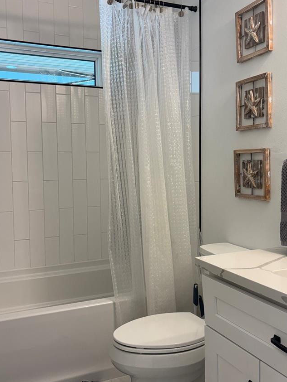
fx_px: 409
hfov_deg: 38.6
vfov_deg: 50.1
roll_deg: +0.1
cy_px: 187
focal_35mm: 37
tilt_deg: -4.5
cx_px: 167
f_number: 1.6
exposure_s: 1/120
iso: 64
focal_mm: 5.96
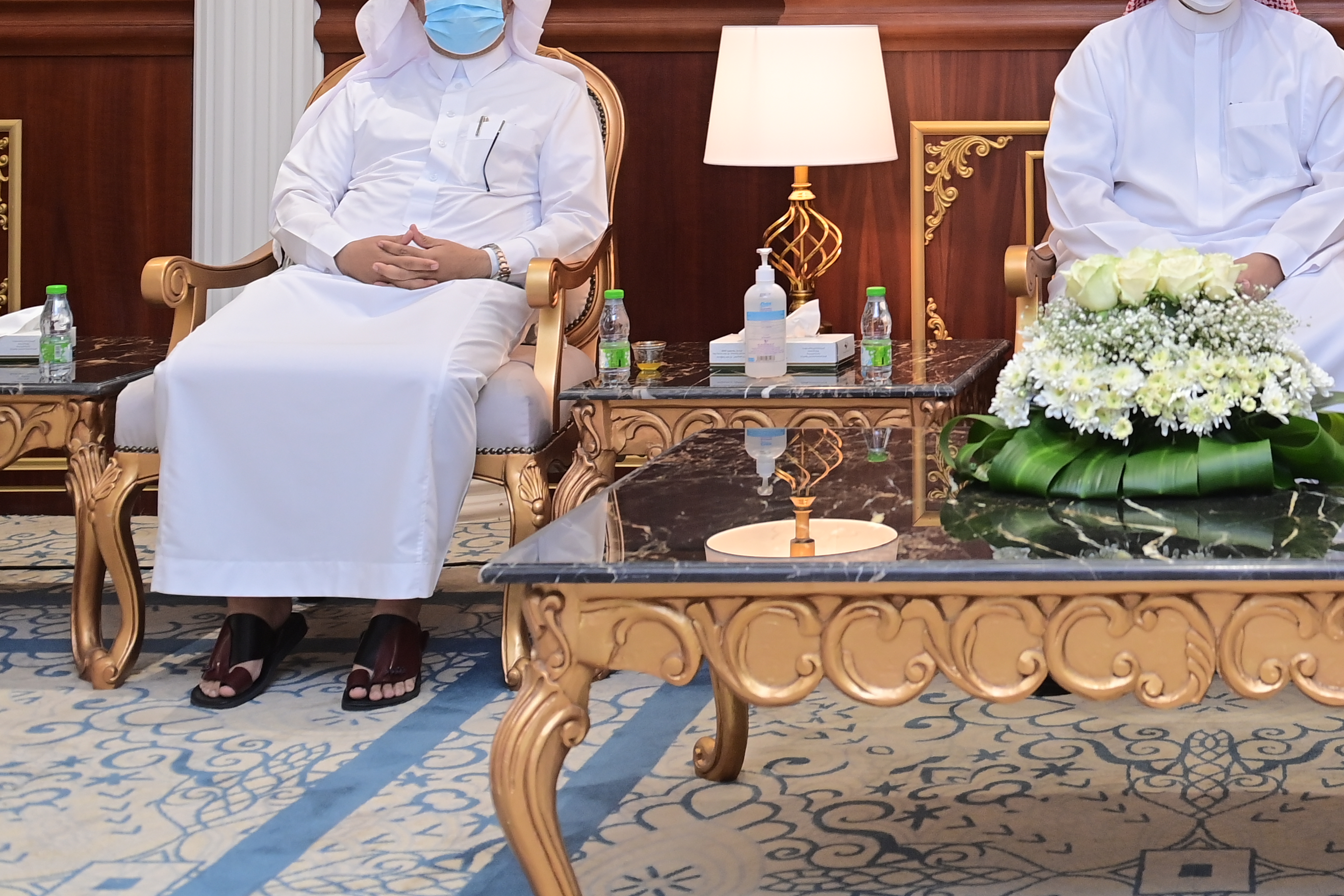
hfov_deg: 29.6
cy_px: 1
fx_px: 2426
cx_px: 1225
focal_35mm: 65
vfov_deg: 20.3
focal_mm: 32
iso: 1250
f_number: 5
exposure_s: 1/125
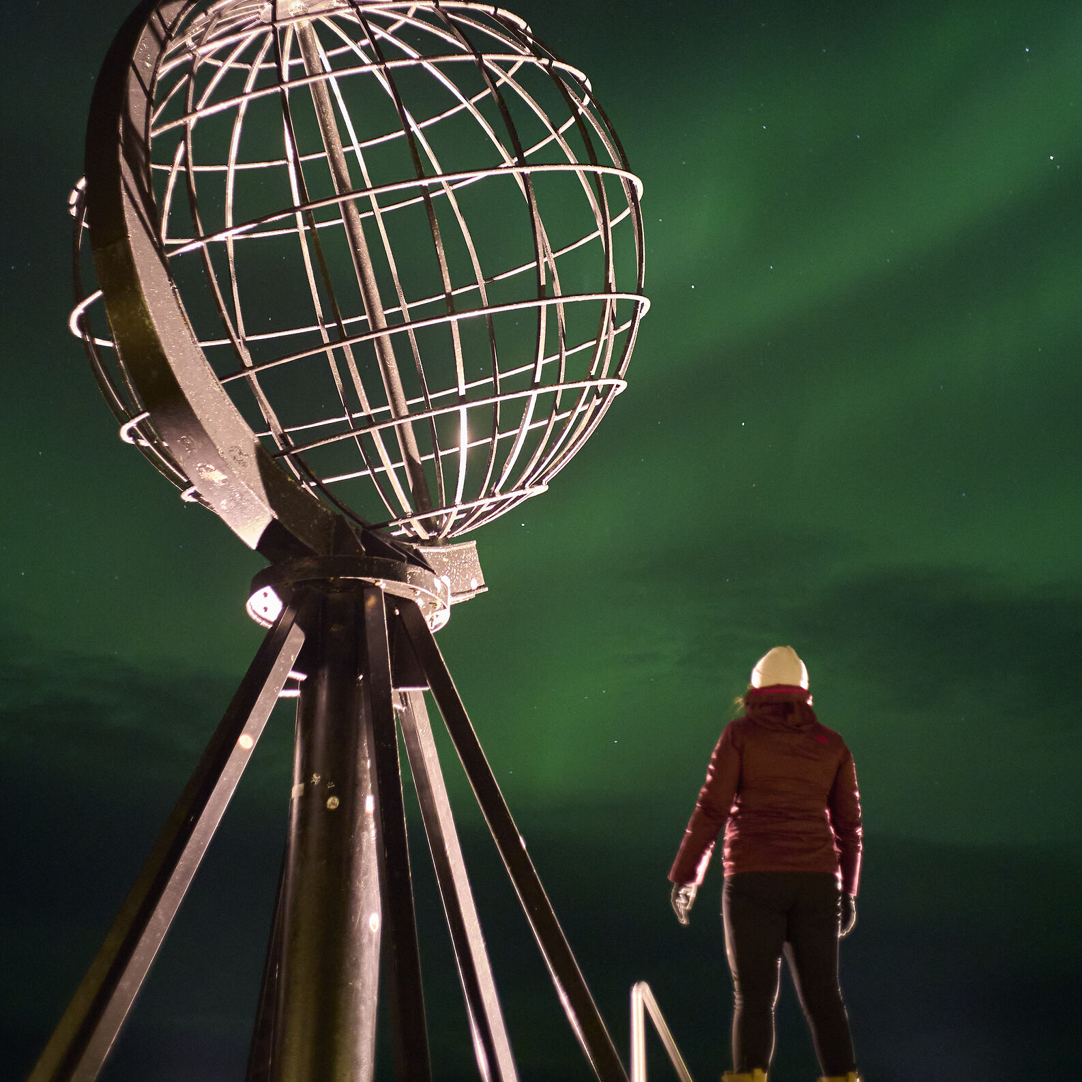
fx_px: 1591
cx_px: 540
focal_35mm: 45
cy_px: 377
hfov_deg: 37.6
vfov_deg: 37.2
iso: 12500
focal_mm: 35
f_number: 11
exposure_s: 1/2.5
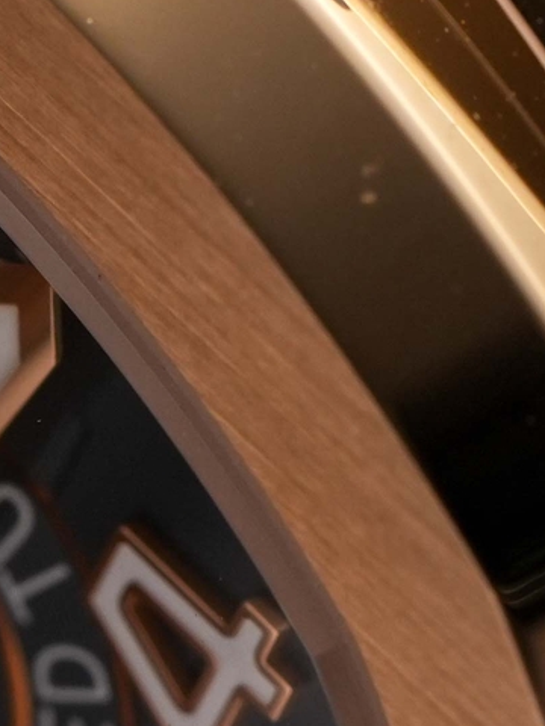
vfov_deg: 3.6
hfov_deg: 2.7
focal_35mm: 554
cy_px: -223
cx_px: 404
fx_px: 11630
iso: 500
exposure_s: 1/60
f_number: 8
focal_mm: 90
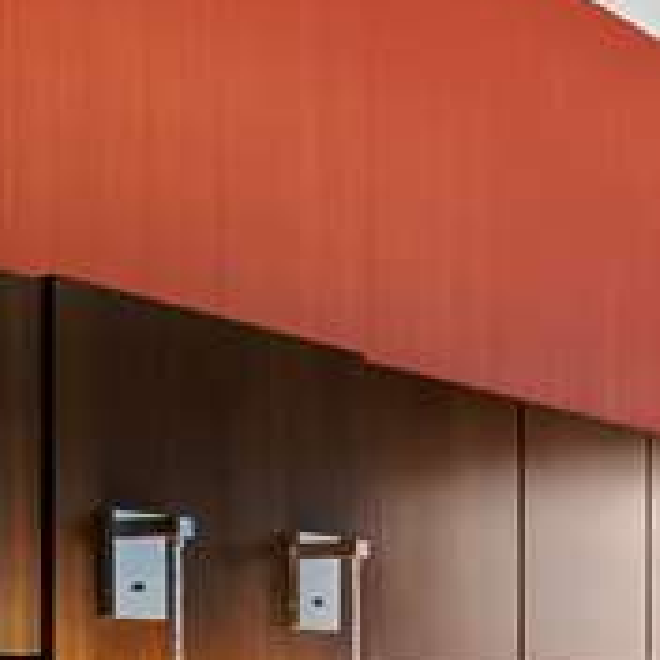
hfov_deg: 20.4
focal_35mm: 74
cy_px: 818
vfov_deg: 21.5
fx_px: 1596
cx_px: 958
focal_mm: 10
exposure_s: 1/2
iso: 400
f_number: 8
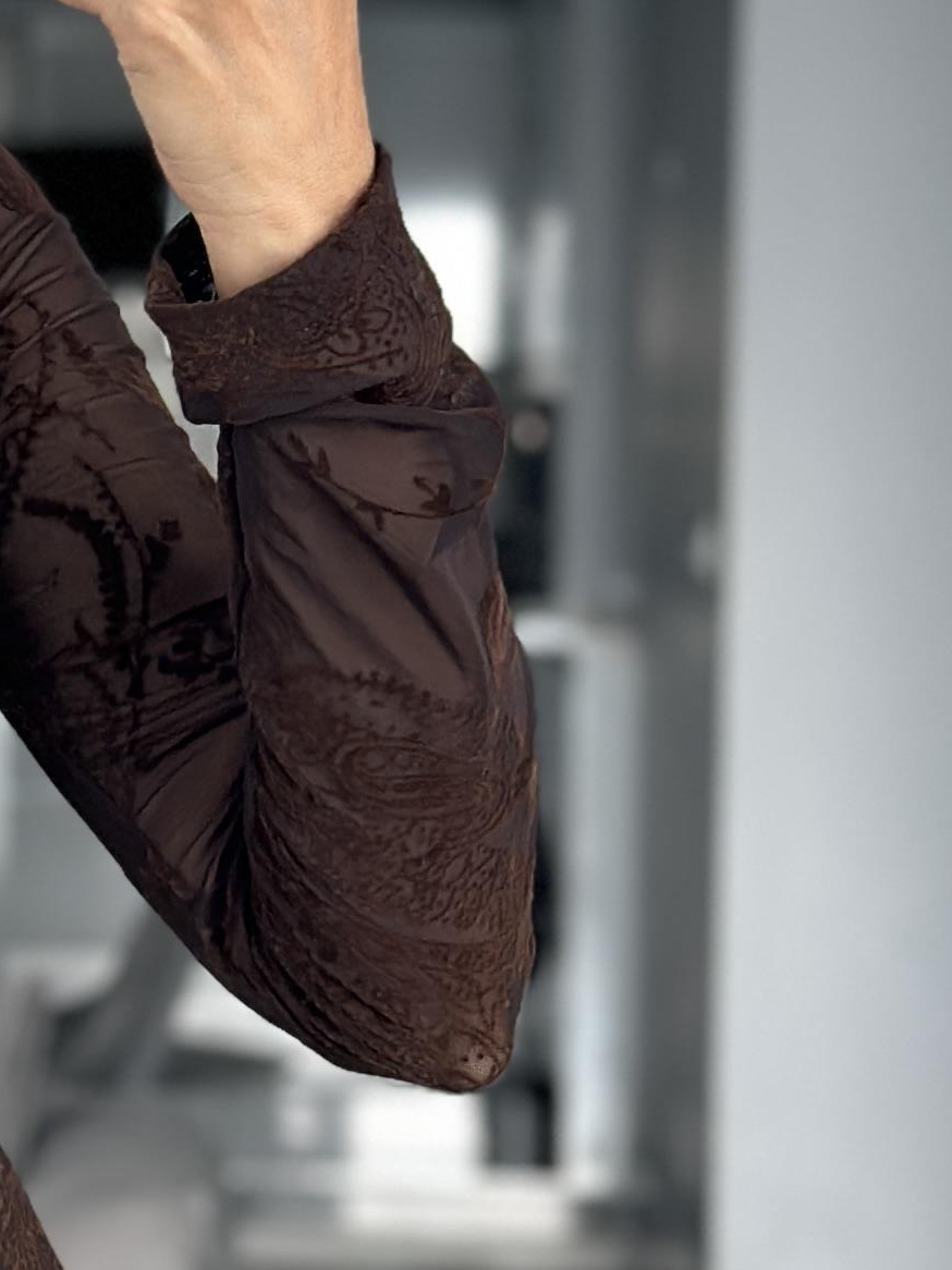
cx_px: -512
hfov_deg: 8.7
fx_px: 6089
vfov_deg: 11.9
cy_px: 715
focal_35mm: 166
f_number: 1.78
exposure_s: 1/80
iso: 125
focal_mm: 6.86
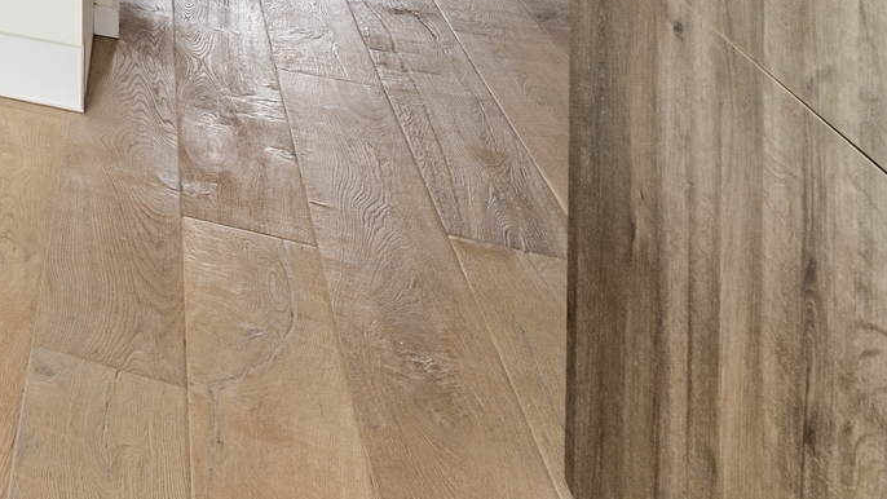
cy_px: -423
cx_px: -632
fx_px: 1294
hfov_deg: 23.5
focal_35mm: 55
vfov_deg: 17.4
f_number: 11
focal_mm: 15
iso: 250
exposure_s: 1/30
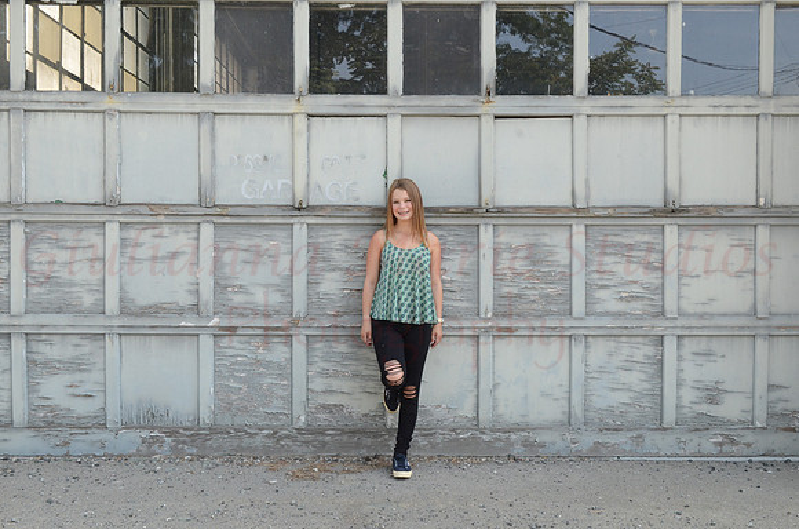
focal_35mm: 34
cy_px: 264
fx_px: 764
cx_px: 400
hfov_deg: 55.2
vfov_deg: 38.2
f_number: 11
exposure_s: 1/160
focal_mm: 23
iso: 640
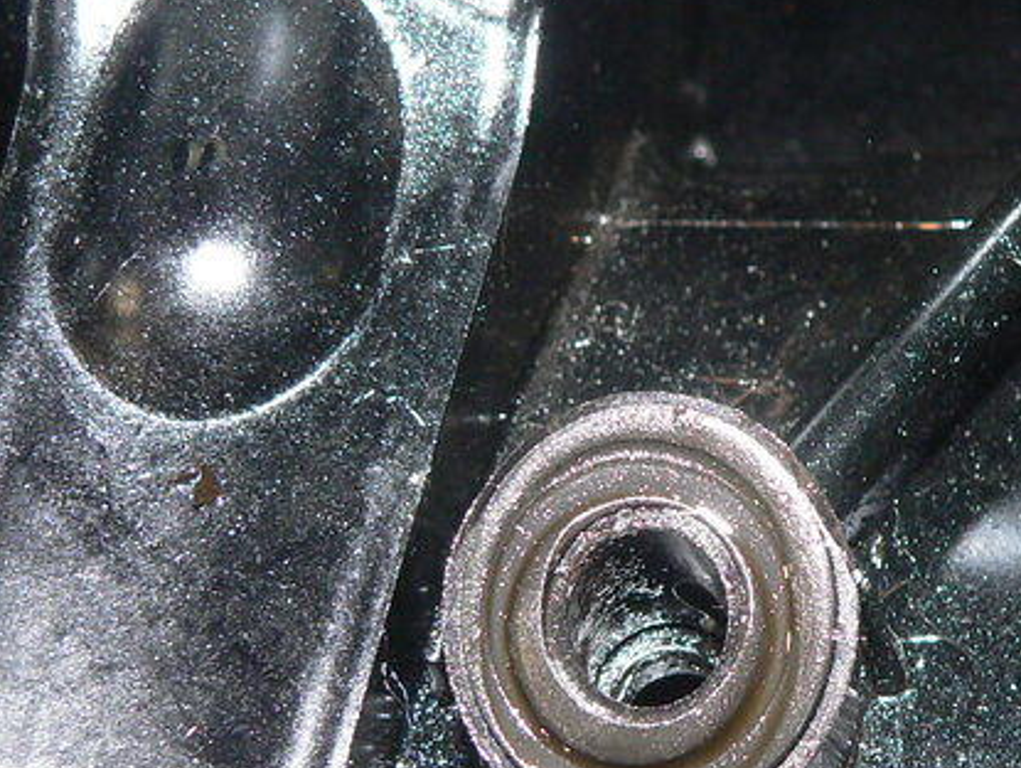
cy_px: 521
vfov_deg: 22.5
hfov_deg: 29.3
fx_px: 1919
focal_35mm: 65
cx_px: 763
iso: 200
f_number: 2.8
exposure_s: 1/80
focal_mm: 6
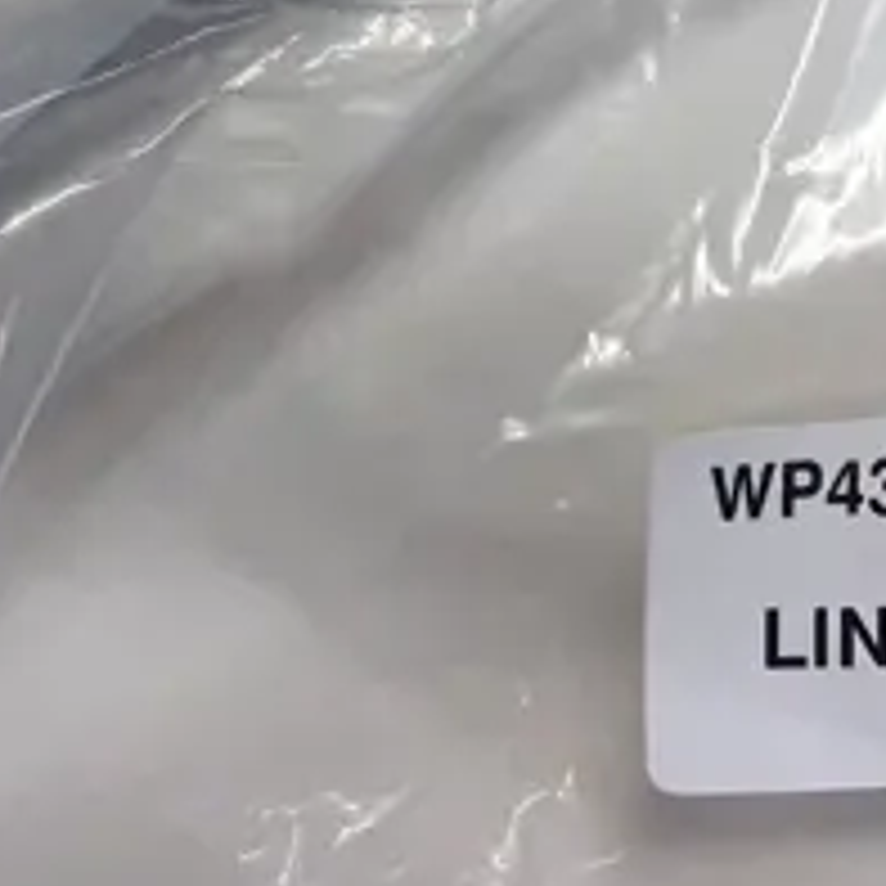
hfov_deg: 13.1
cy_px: -1016
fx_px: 3851
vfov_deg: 11.5
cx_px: 337
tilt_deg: -75.7
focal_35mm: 133
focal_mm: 4.15
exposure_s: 1/33
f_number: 2.2
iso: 32
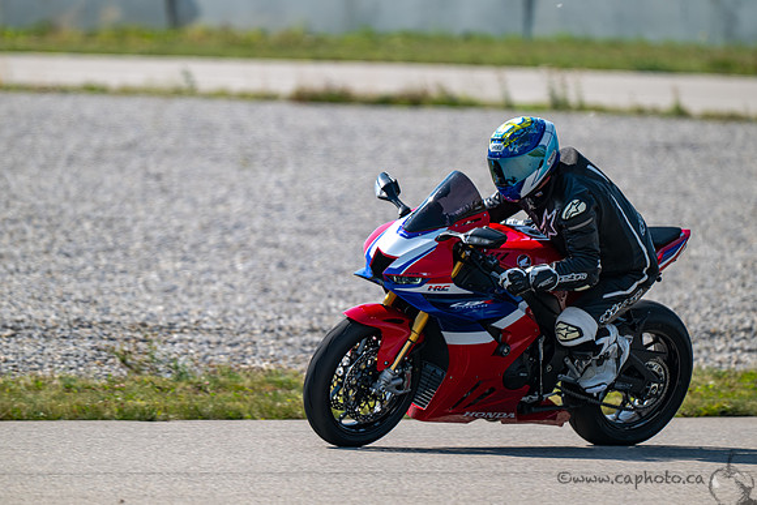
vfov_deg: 2.3
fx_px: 12619
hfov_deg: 3.4
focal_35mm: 600
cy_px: 252
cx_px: 378
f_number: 6.3
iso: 250
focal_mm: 600
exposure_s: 1/1250
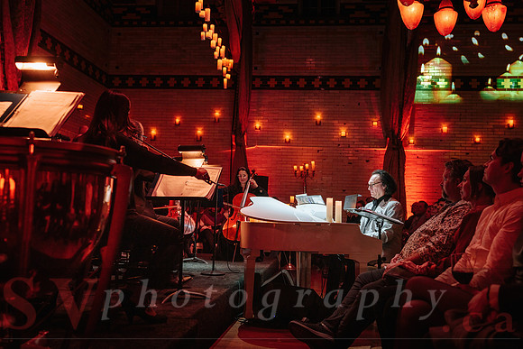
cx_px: 262
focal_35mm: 35
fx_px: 509
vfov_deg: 37.9
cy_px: 174
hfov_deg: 54.4
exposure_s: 1/100
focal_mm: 35
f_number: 2.8
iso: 1600
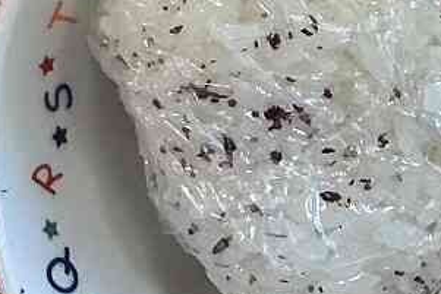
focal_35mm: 205
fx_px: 2512
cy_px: -199
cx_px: 1108
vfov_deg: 6.6
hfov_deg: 8.9
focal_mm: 3
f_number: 1.8
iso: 50
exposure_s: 1/120
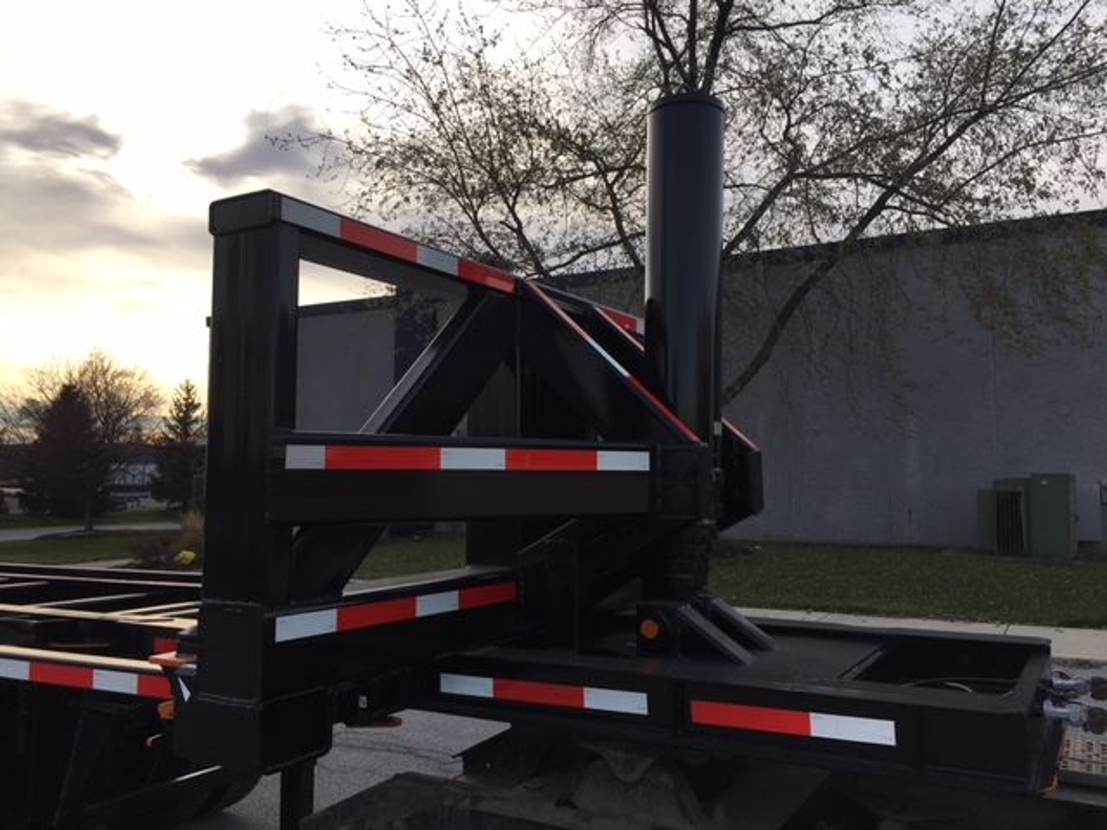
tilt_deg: +4.8
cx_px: 554
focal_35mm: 29
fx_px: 927
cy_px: 415
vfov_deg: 48.2
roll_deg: +0.3
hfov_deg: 61.7
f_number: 2.2
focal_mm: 4.15
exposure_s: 1/1350
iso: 25
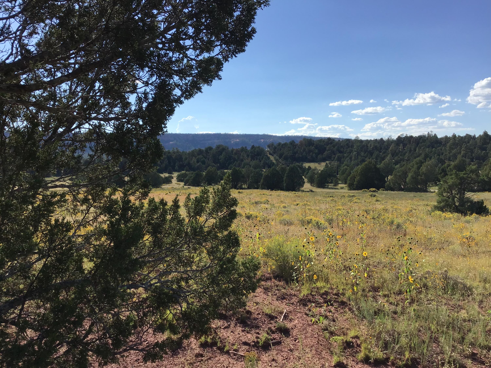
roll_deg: +0.6
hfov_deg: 58.4
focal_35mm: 31
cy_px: 184
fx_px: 440
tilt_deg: -4.6
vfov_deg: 45.4
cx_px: 246
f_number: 2.4
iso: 25
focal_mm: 3.3
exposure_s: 1/1698
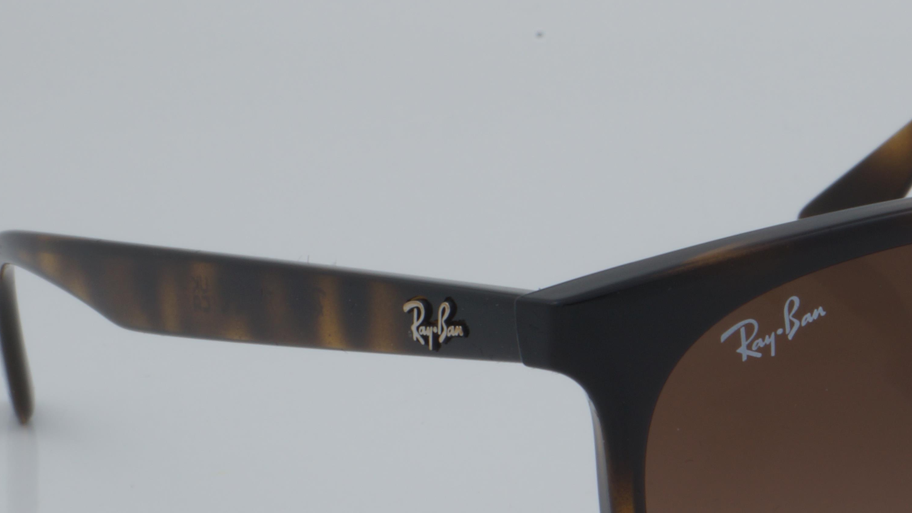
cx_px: 874
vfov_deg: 7.7
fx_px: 3797
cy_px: 377
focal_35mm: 157
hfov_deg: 13.5
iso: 100
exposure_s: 1/4
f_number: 32
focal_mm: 50
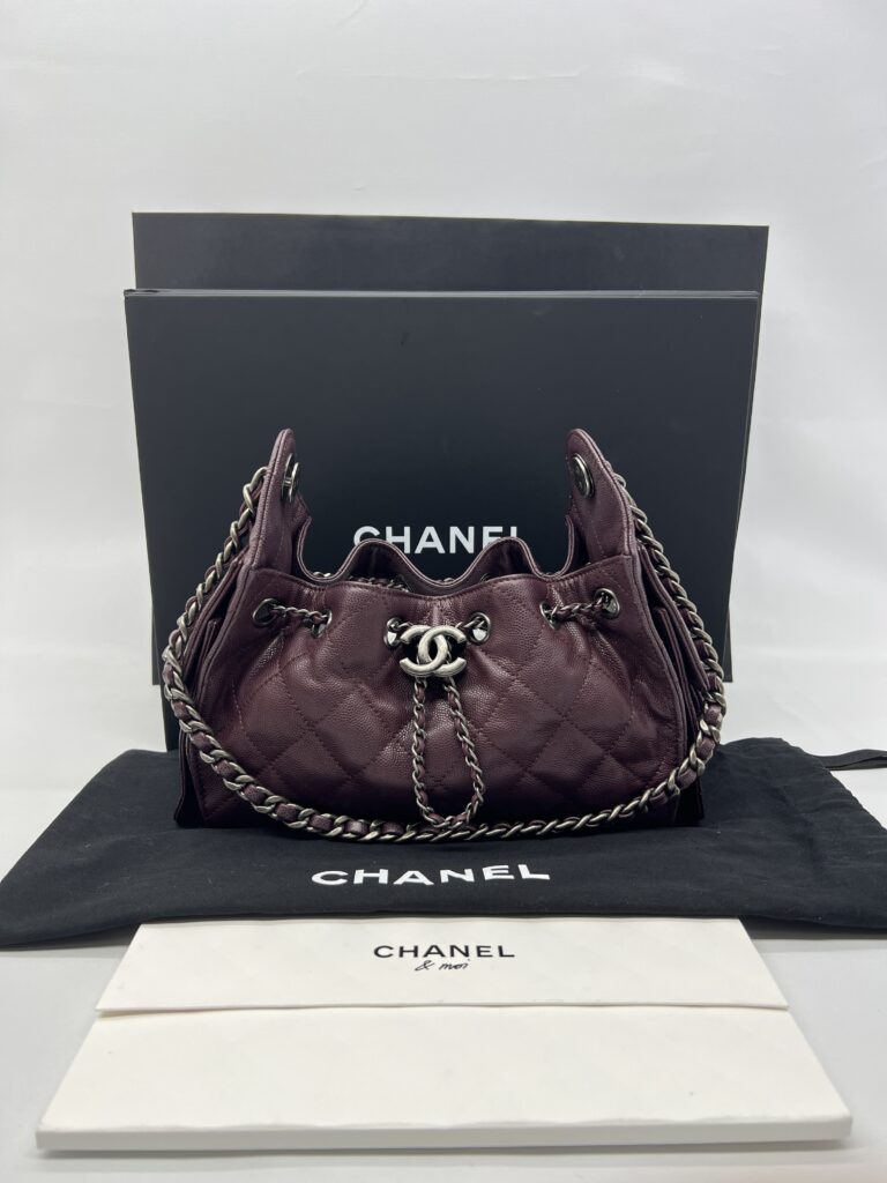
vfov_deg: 67.3
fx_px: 888
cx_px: 444
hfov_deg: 53.1
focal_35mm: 26
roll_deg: -0.6
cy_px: 592
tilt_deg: -11.5
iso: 32
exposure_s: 1/107
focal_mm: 5.7
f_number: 1.5
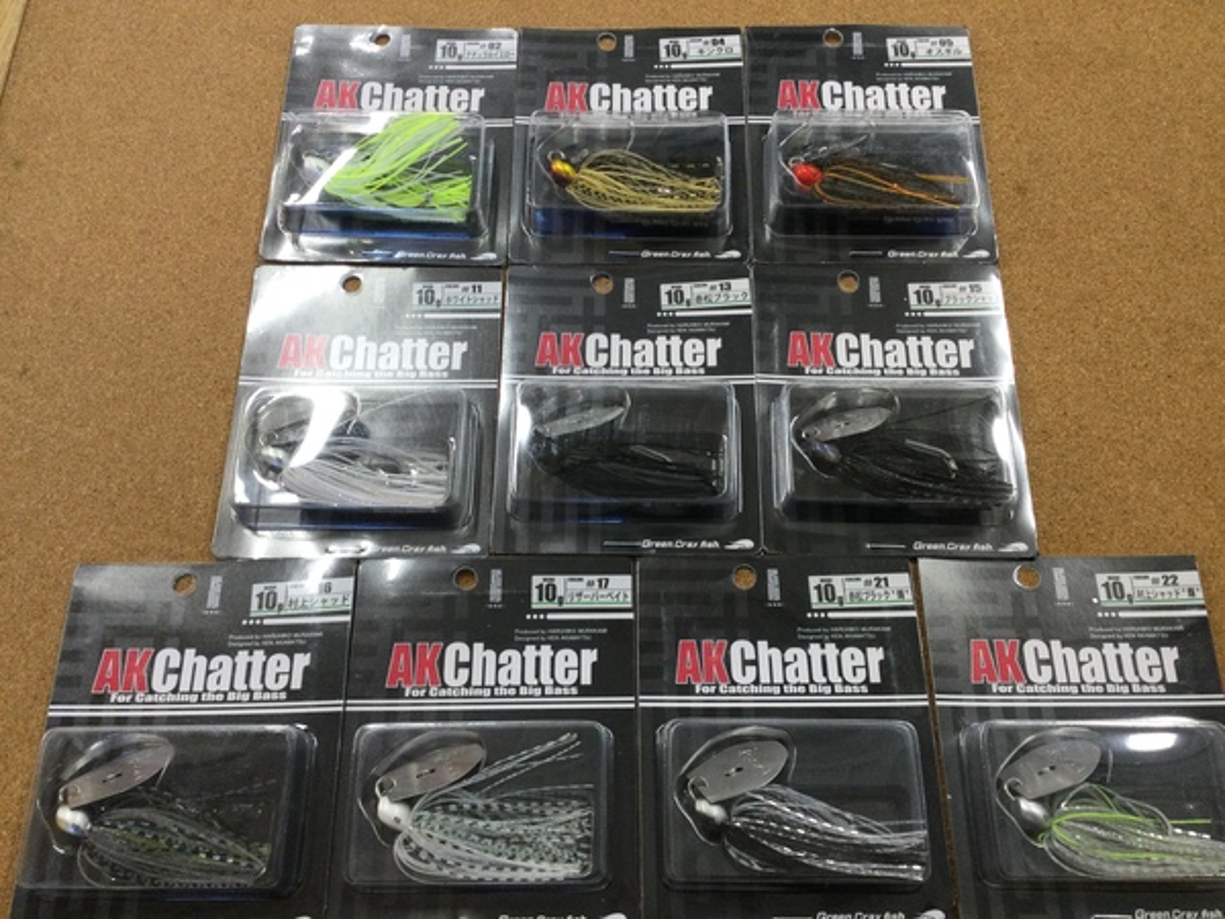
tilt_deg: -67.7
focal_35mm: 31
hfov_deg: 58.4
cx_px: 612
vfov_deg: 45.4
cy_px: 460
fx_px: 1097
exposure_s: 1/30
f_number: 2.4
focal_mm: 3.3
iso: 40
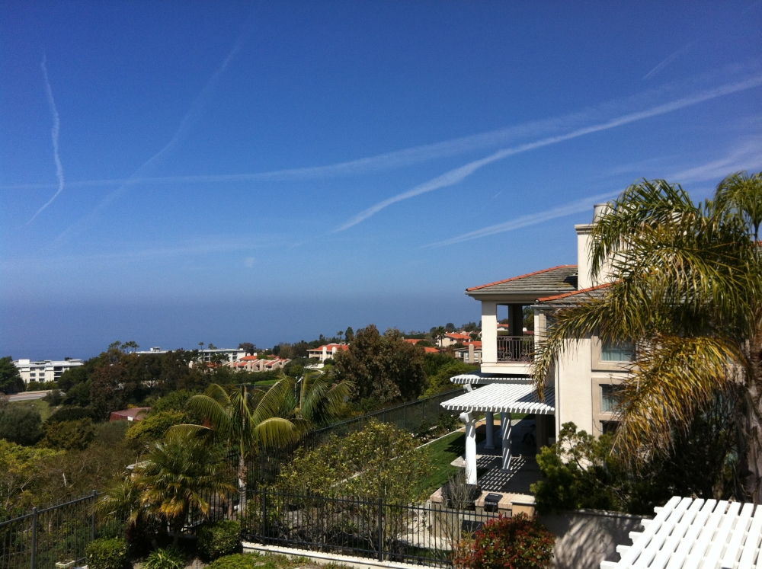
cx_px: 381
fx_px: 769
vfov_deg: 40.6
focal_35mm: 35
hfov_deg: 52.7
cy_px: 284
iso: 80
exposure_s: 1/2011
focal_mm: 3.85
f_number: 2.8
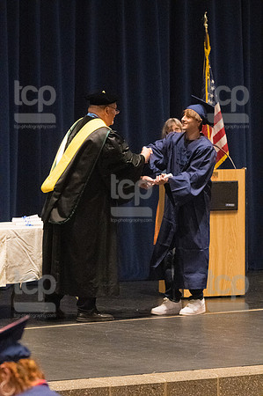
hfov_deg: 7.0
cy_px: 198
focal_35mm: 195
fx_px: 2142
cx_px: 132
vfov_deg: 10.6
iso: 8000
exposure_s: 1/250
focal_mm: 130
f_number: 4.5
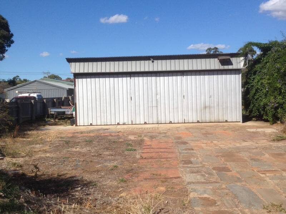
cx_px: 143
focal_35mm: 35
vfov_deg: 40.7
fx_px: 289
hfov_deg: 52.6
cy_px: 107
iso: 50
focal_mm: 4.28
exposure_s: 1/2632
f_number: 2.4
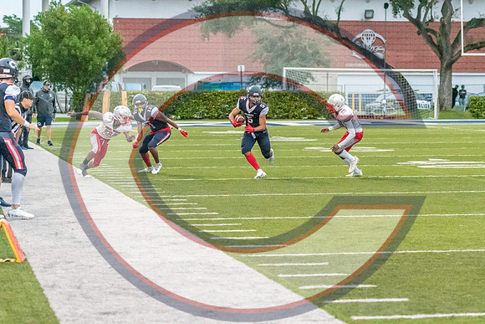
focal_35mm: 130
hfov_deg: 15.8
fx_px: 1749
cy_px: 124
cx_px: 300
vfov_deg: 10.6
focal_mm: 70
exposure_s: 1/2500
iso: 12800
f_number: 2.8
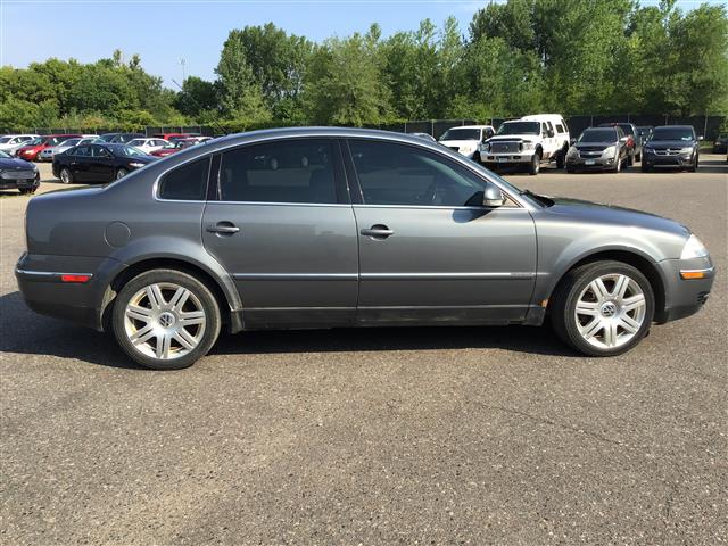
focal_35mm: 31
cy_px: 273
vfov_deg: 45.4
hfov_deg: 58.4
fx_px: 652
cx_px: 364
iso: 25
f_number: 2.4
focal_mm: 3.3
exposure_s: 1/754
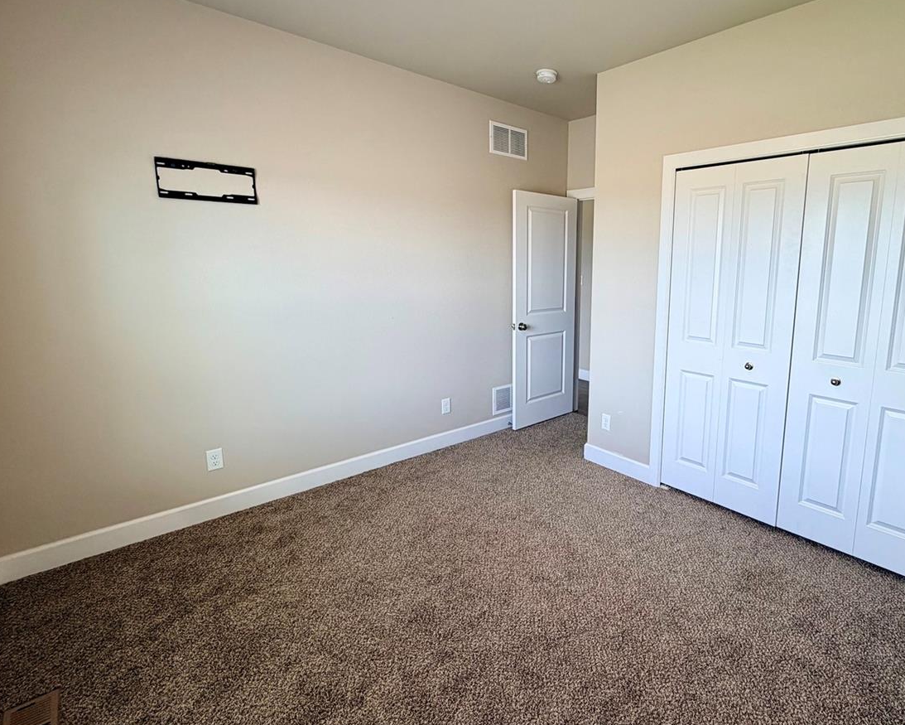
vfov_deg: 73.7
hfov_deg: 84.9
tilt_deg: -8.7
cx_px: 560
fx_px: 482
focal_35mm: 18
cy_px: 333
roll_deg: -0.1
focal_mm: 2.22
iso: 100
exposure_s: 1/120
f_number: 2.2
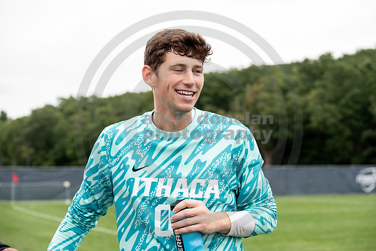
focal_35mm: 71
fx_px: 738
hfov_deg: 28.6
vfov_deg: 19.3
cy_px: 126
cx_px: 188
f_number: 4.5
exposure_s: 1/320
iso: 320
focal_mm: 70
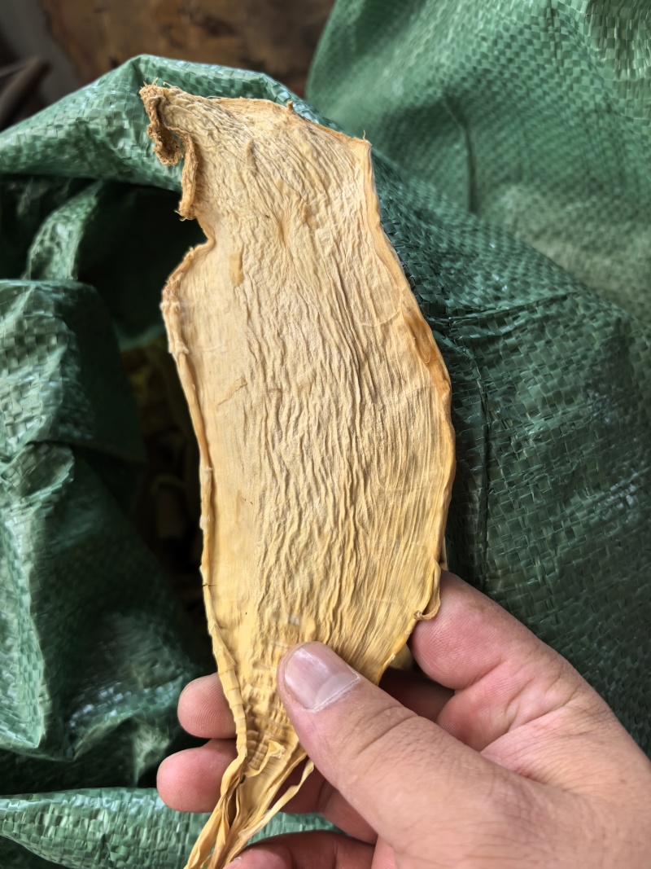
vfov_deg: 65.3
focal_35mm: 27
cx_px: 326
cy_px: 434
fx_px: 677
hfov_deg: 51.3
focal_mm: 6.98
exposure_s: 1/1160
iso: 1250
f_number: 2
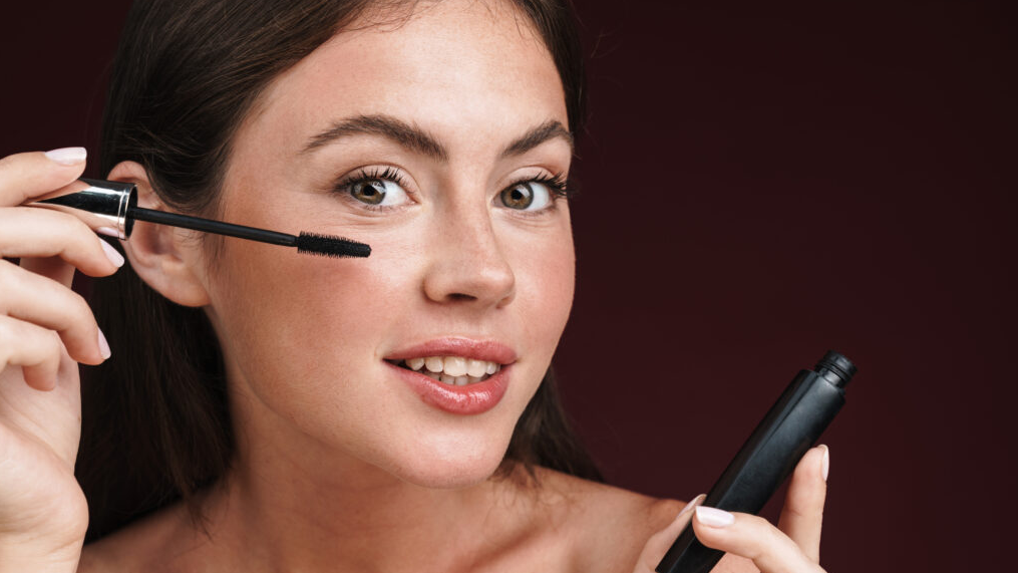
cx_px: 511
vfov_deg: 16.3
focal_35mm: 74
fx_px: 1998
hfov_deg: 28.6
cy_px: 321
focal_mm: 70
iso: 100
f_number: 8
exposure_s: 1/125
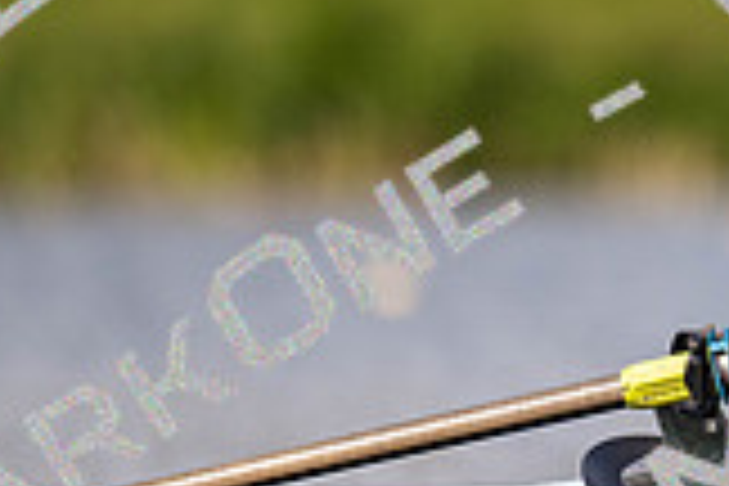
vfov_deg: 0.6
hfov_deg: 1.0
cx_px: 1274
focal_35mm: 2154
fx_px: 43615
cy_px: 79
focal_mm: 600
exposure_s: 1/2500
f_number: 4
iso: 280
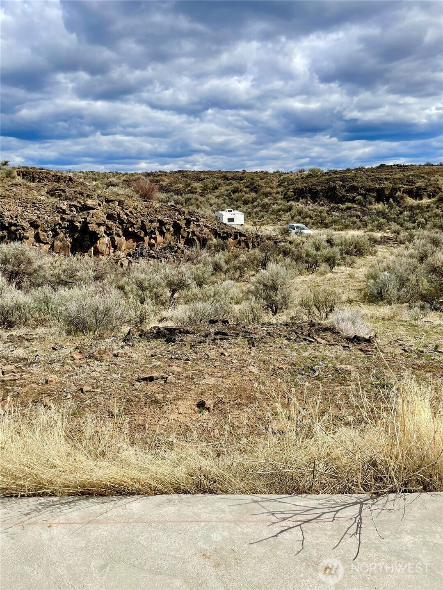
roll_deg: +1.5
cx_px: 222
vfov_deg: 67.3
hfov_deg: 53.1
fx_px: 444
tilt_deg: -11.1
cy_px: 295
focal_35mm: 26
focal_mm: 4.2
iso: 32
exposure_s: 1/5051
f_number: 1.6
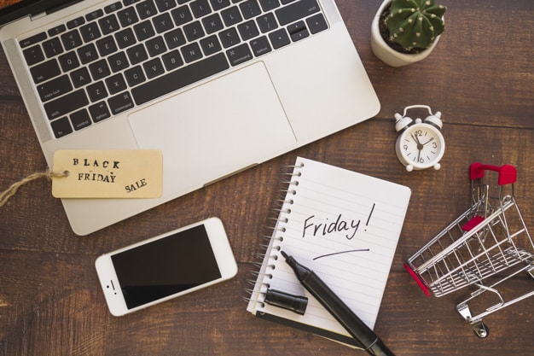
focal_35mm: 38
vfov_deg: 35.0
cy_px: 178
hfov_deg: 50.7
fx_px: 563
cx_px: 267
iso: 100
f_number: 9
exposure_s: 1/4
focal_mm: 38
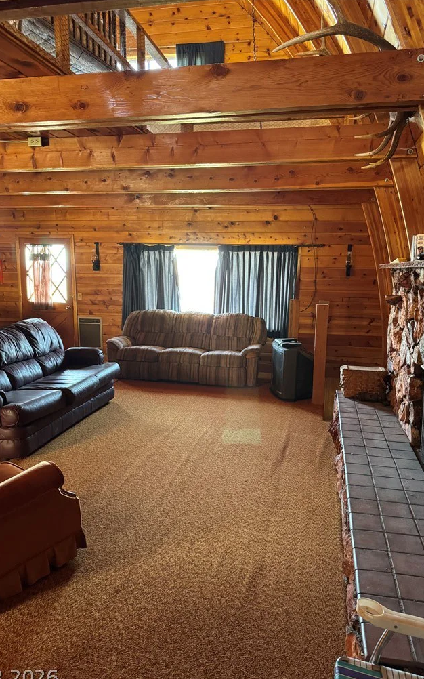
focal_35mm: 26
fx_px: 481
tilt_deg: -8.9
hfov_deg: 47.6
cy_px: 346
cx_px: 221
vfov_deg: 70.4
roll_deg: -0.8
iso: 800
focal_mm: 6.76
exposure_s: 1/54
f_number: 1.78
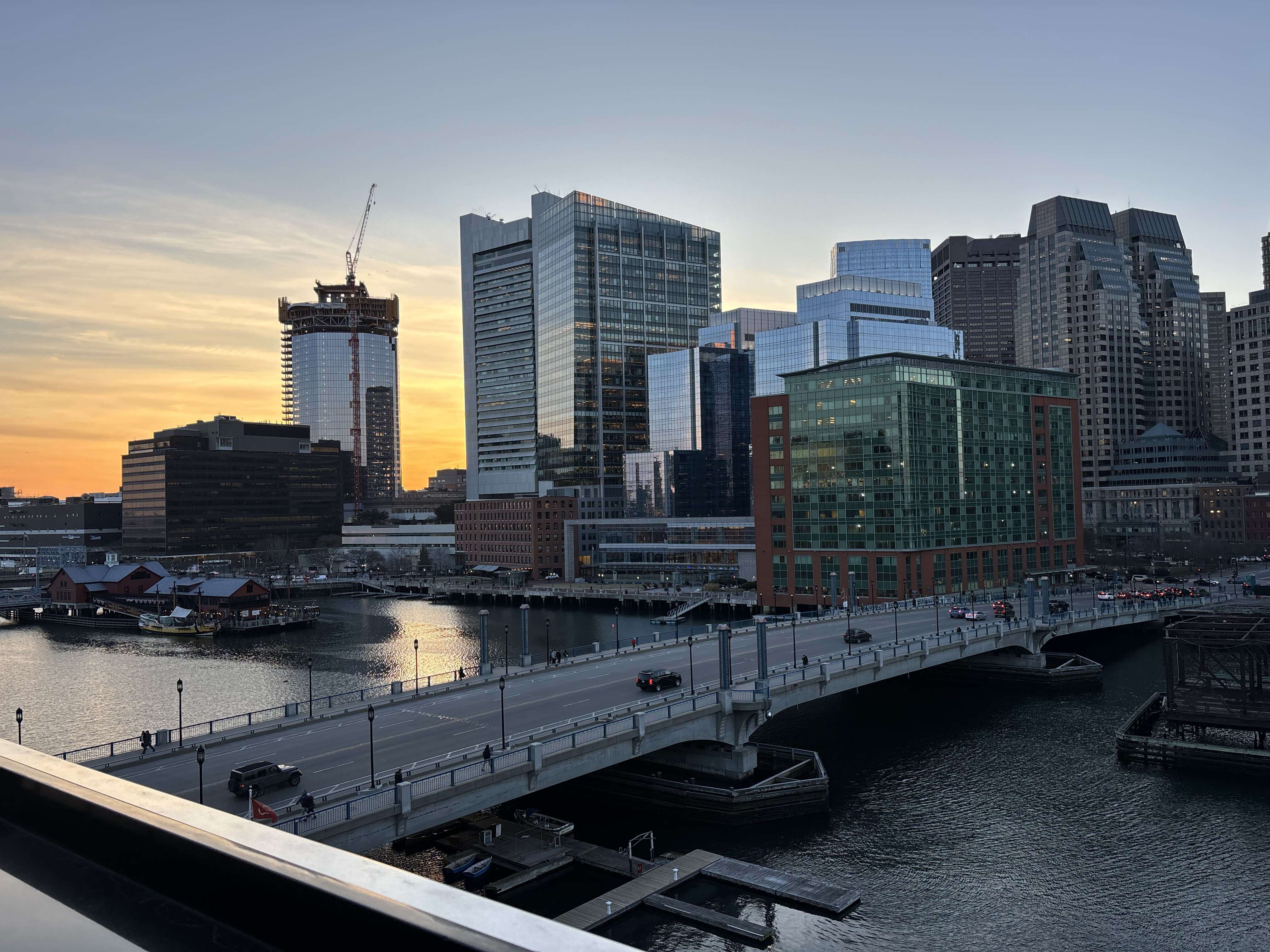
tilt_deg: +2.1
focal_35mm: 26
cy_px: 476
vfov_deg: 53.1
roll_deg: +1.7
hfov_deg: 67.3
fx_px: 954
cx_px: 635
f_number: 1.6
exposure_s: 1/430
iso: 50
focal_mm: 5.96
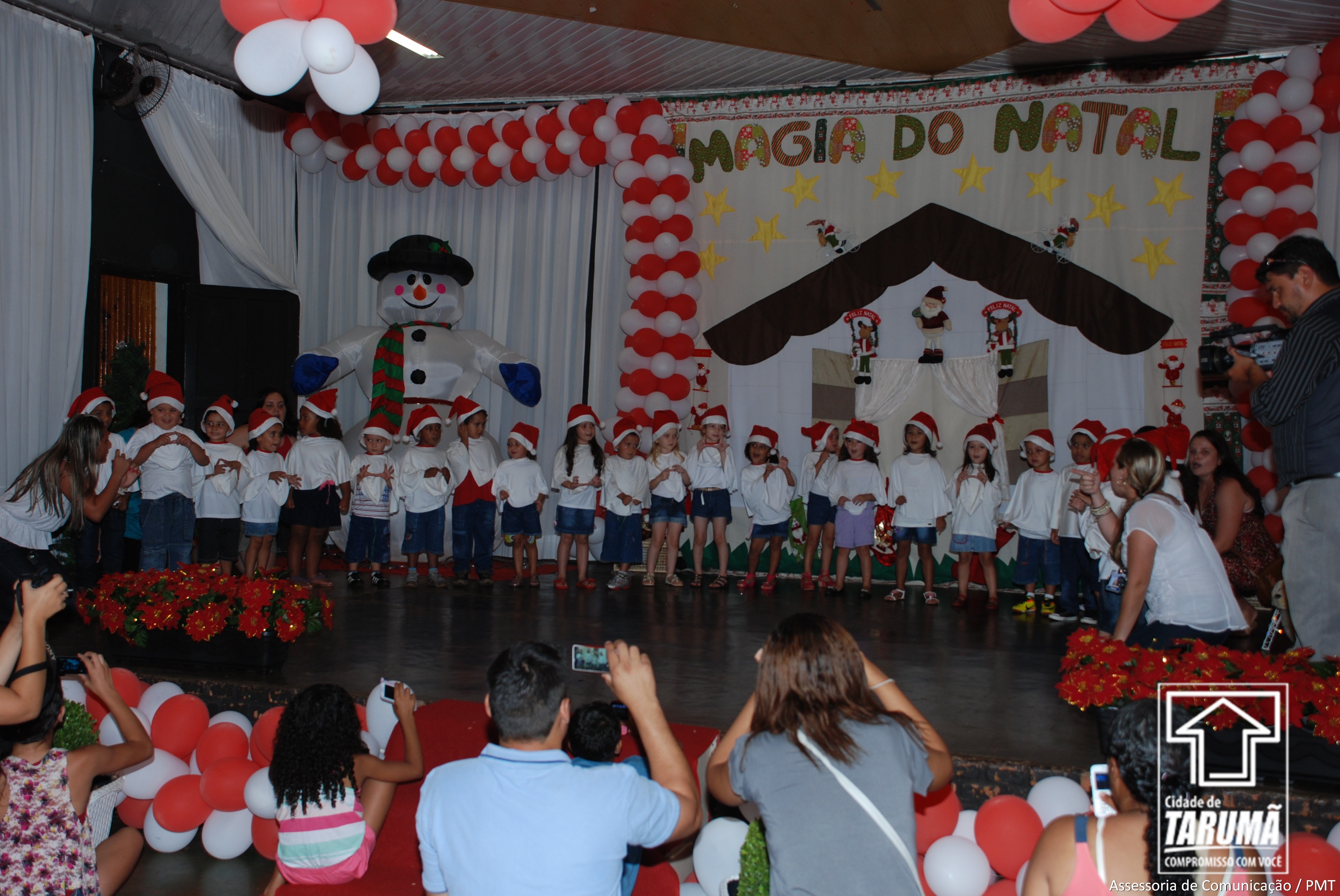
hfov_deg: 49.5
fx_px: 1453
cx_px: 670
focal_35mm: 39
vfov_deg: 34.3
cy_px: 448
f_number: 4
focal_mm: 26
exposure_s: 1/60
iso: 200
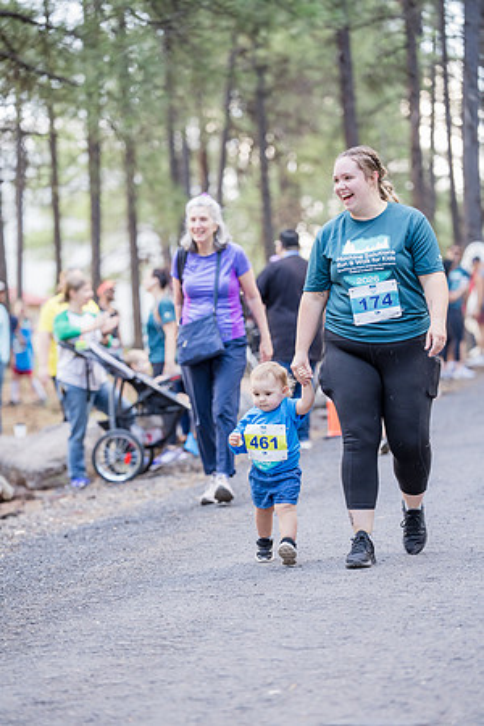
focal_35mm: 125
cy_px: 363
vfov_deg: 16.4
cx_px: 242
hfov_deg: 11.0
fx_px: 2513
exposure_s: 1/400
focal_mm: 124.6
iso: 1250
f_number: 2.8
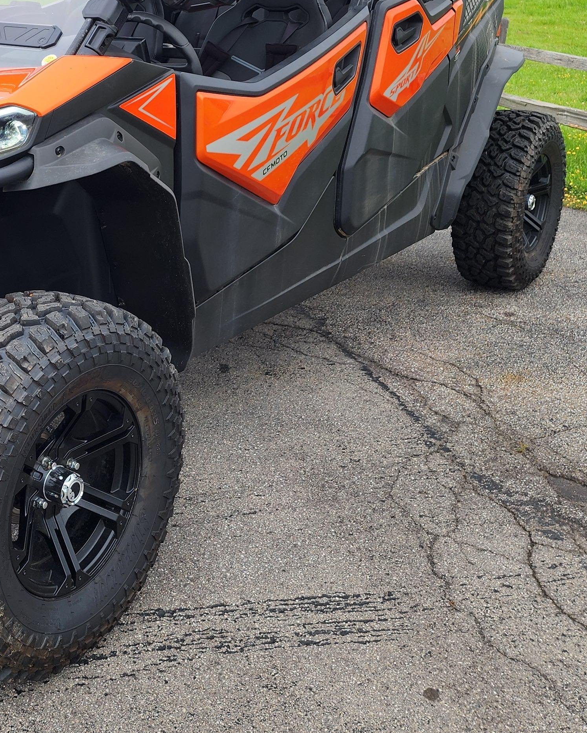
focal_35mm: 48
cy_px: 222
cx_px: 63
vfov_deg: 38.2
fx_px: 1042
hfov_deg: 30.2
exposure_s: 1/268
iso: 12
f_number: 1.8
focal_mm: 6.4
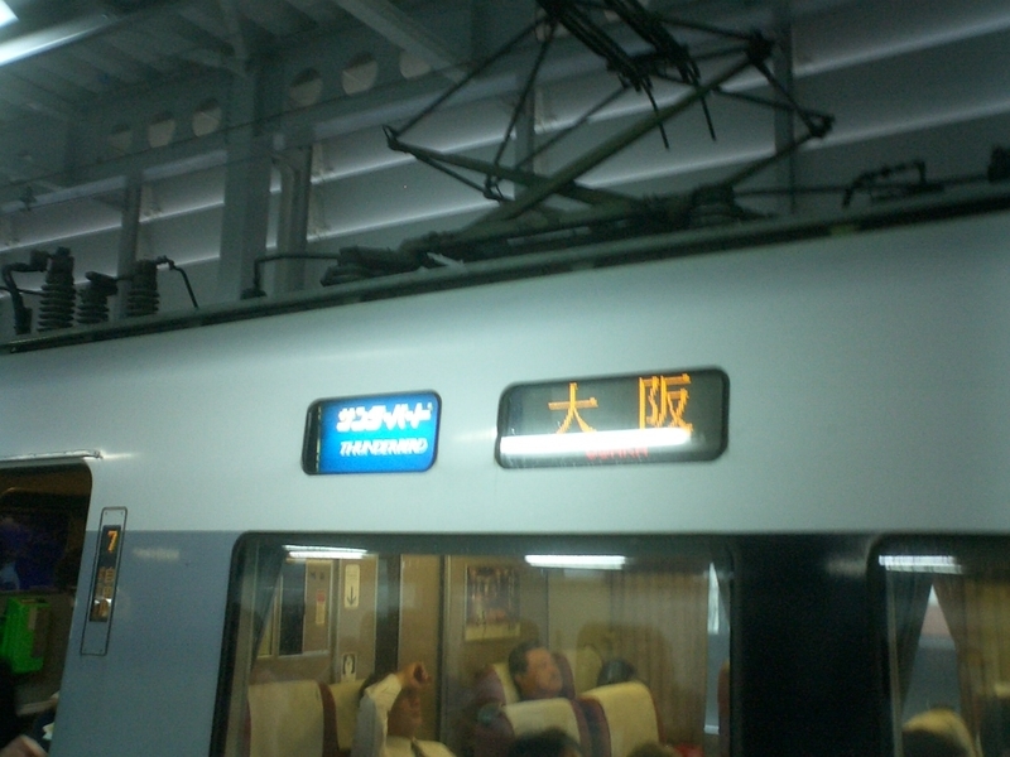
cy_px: 378
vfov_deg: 38.7
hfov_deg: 50.1
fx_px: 1080
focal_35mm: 37
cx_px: 505
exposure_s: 1/15
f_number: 3.5
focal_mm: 5.6
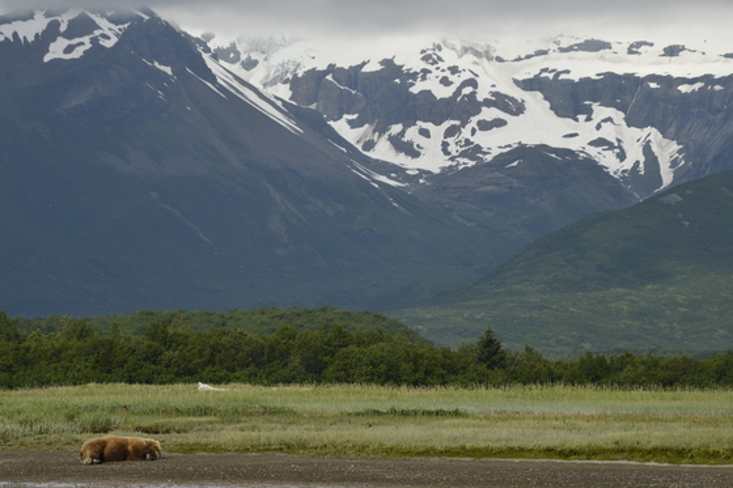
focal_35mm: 200
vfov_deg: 6.9
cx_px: 366
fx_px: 4071
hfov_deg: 10.3
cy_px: 244
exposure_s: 1/320
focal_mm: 200
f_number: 8
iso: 64
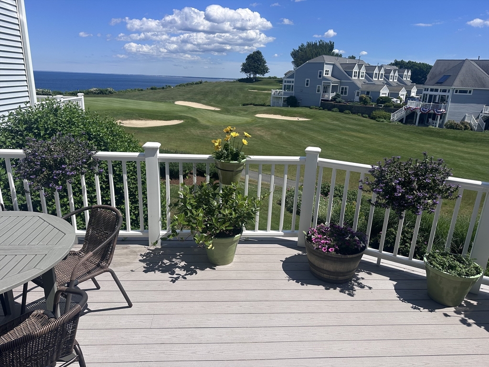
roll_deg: -3.1
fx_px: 339
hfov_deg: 71.6
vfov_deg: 56.8
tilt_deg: -17.1
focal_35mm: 24
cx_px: 244
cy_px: 184
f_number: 1.78
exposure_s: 1/6211
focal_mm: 6.86
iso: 80
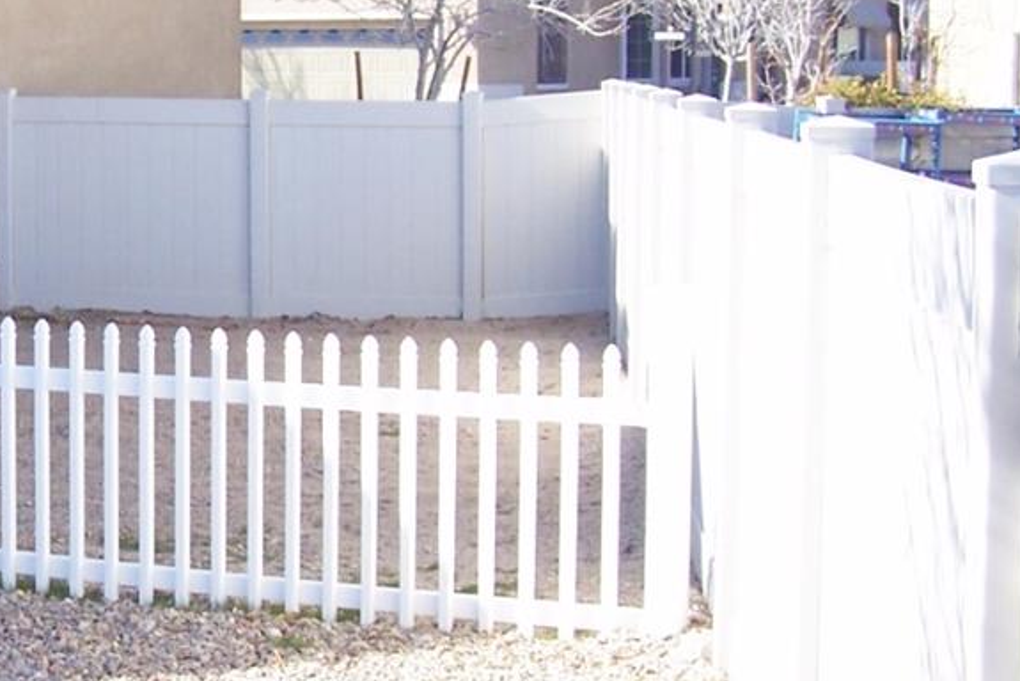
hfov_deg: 19.0
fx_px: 2920
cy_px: 301
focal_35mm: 103
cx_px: -126
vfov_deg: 13.3
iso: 64
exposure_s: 1/400
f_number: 2.8
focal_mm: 6.3
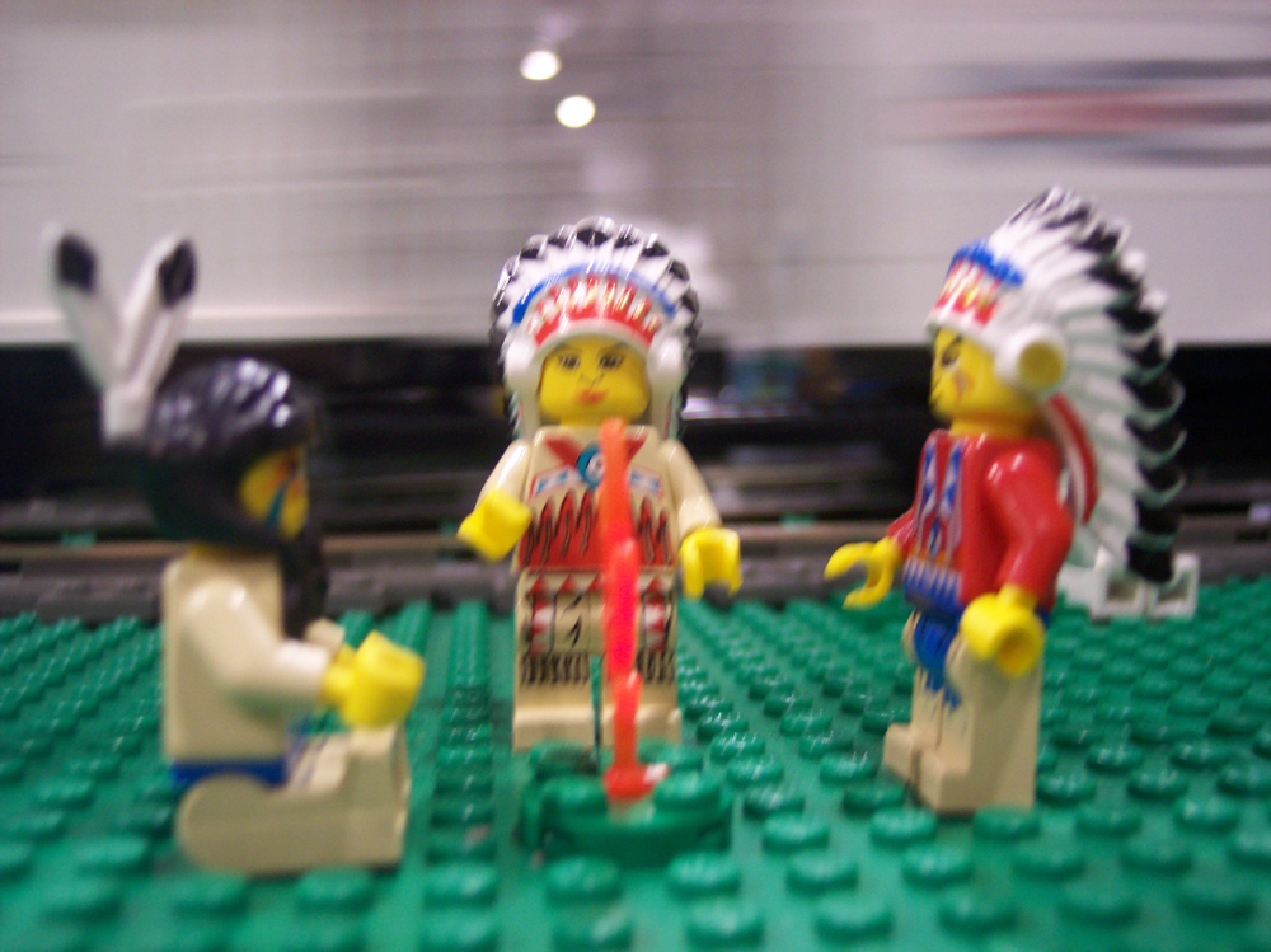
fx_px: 1395
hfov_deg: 49.0
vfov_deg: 37.7
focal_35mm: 38
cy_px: 476
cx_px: 636
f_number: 2.8
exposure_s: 1/10
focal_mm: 8
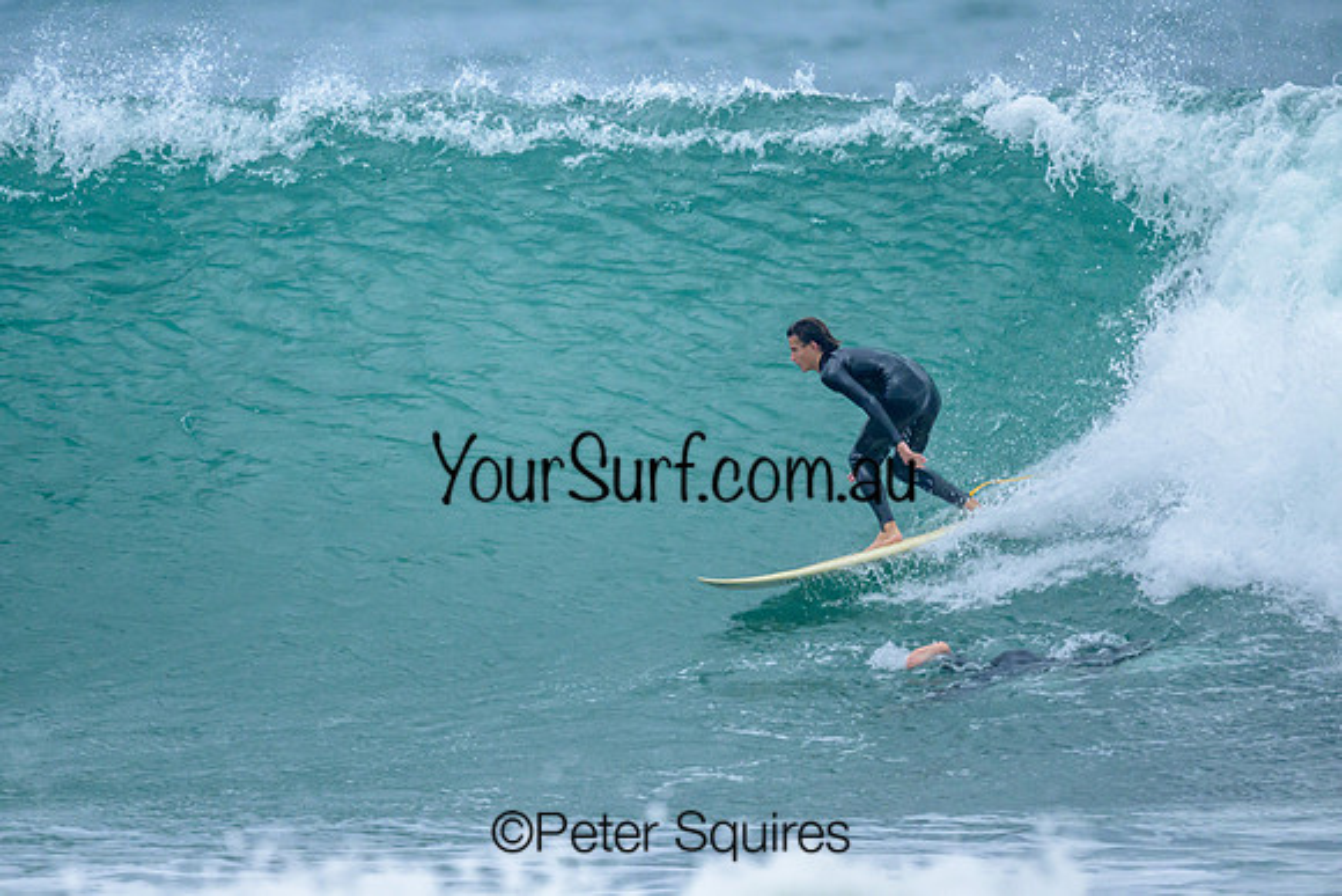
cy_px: 322
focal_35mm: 1025
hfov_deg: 2.0
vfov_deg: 1.3
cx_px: 645
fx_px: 38226
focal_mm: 800
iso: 900
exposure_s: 1/2000
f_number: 6.3
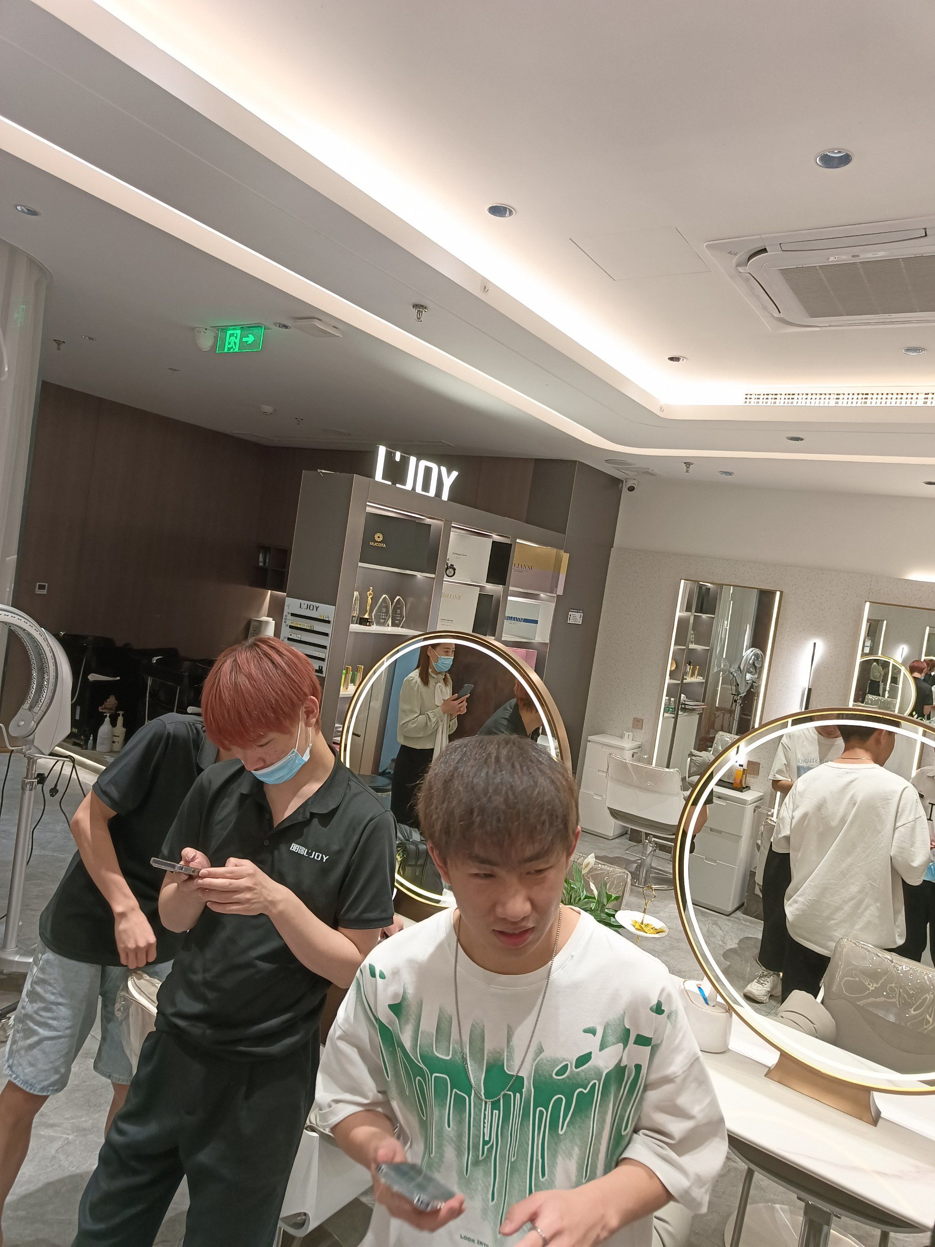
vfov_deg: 73.9
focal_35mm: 23
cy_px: 624
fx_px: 828
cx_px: 468
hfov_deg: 58.9
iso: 681
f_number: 1.88
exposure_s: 1/50
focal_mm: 5.59
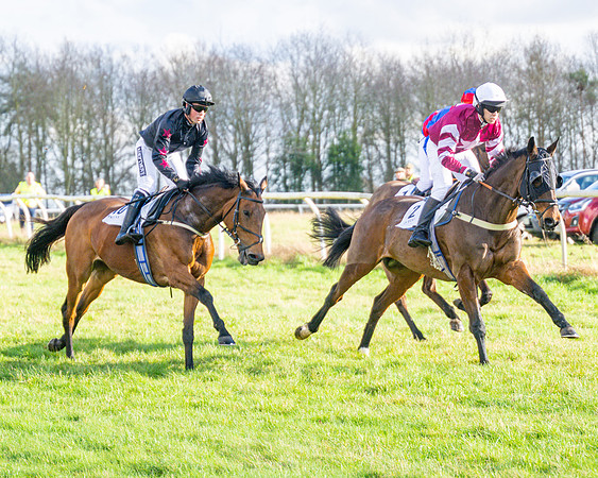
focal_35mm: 170
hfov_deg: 11.3
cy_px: 240
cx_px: 241
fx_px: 3013
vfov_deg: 9.1
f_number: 4
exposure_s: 1/1250
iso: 400
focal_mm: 98
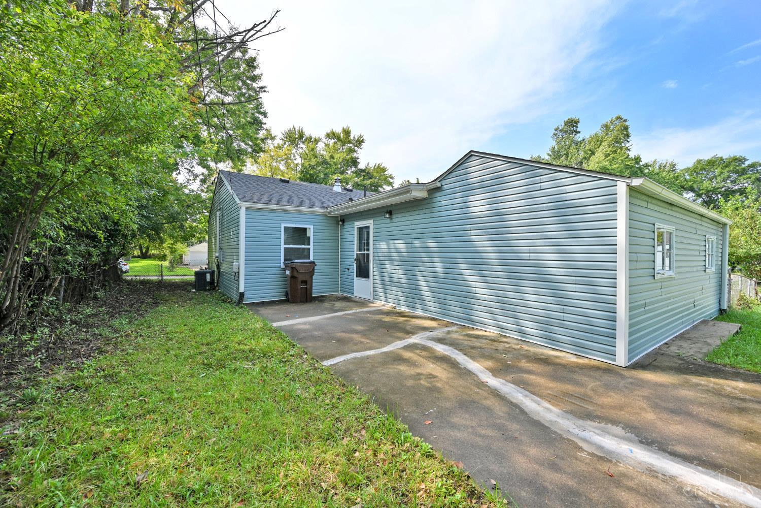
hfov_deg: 104.3
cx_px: 380
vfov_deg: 81.2
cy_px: 254
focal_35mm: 14
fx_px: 296
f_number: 6.3
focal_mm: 14
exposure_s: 1/320
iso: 100
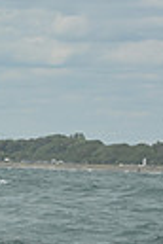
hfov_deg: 3.0
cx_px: -370
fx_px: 3063
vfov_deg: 4.6
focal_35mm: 451
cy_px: 43
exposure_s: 1/1250
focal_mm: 100
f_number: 13
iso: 320
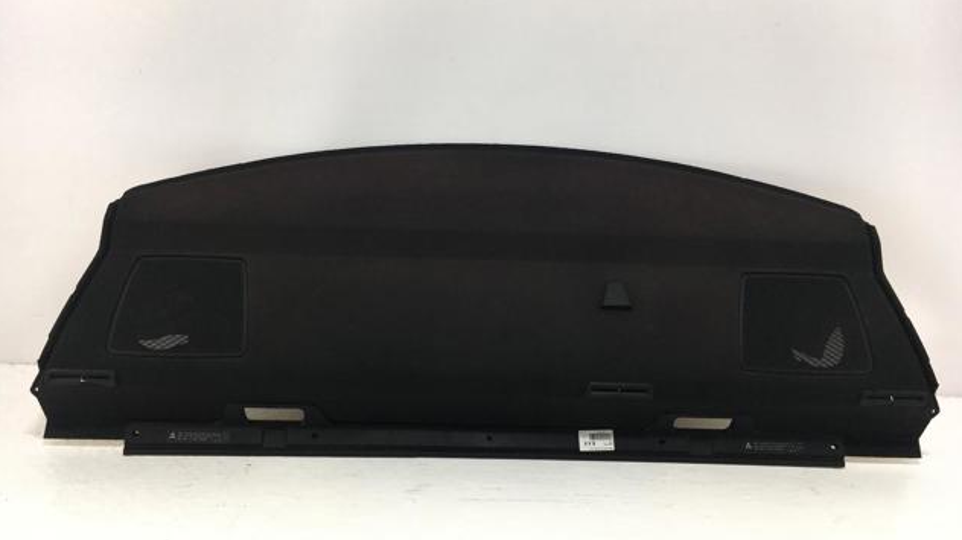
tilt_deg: -23.1
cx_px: 483
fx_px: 816
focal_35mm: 32
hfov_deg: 61.0
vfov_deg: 36.6
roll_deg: -2.3
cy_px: 260
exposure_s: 1/351
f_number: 2.2
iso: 25
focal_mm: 4.15
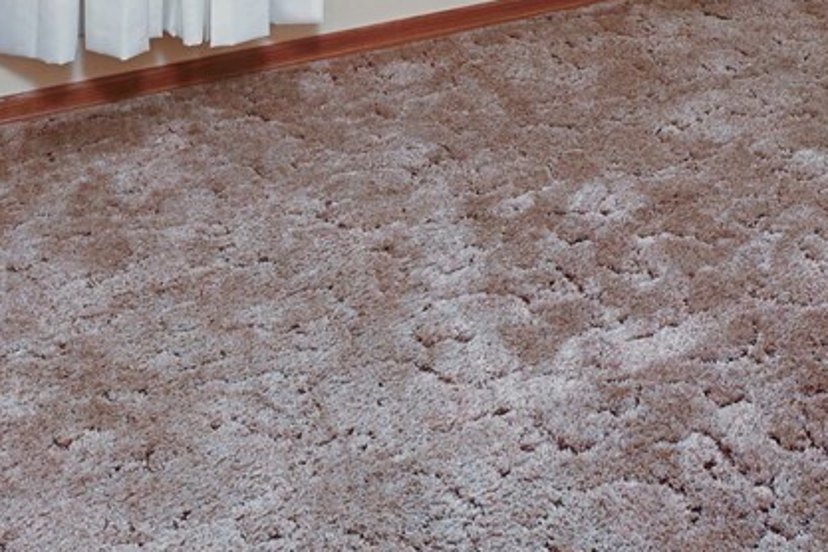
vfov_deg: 17.8
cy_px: -506
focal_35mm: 57
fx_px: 1311
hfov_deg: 28.7
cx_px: 1073
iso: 160
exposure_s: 1/160
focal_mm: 14
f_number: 7.1
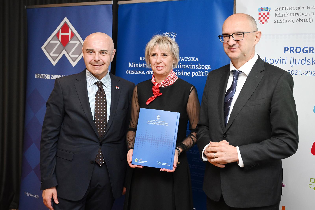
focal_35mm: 42
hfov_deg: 46.4
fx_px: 367
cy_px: 105
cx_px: 158
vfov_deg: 31.9
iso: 3200
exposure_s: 1/125
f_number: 4.5
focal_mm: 42
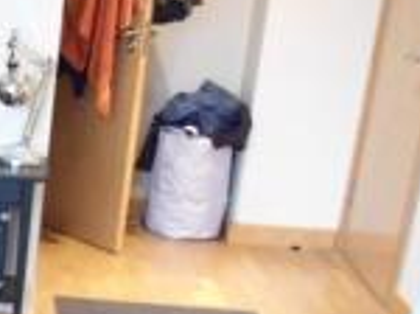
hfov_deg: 17.9
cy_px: 401
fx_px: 1163
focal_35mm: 96
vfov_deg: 14.7
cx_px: -241
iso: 400
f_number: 2.8
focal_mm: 4.7
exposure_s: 1/8
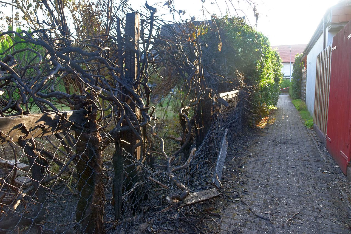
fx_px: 263
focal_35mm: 27
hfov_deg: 67.4
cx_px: 176
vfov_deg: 47.9
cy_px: 117
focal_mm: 18
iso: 400
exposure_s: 1/125
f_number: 5.6
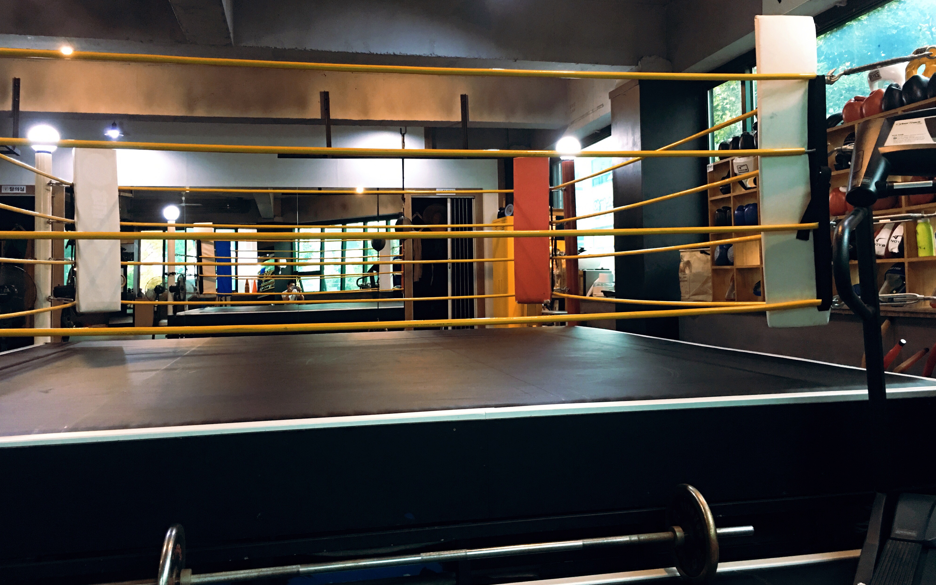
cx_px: 466
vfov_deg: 40.5
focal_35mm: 31
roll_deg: +0.8
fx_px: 791
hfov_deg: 61.2
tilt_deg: +3.6
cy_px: 256
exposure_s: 1/15
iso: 100
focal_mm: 4.15
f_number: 2.2
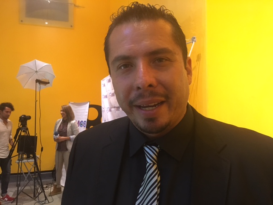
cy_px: 102
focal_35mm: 29
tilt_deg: +2.2
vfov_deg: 48.2
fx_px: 229
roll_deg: -0.9
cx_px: 136
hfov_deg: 61.7
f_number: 2.2
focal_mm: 4.15
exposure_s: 1/15
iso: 200
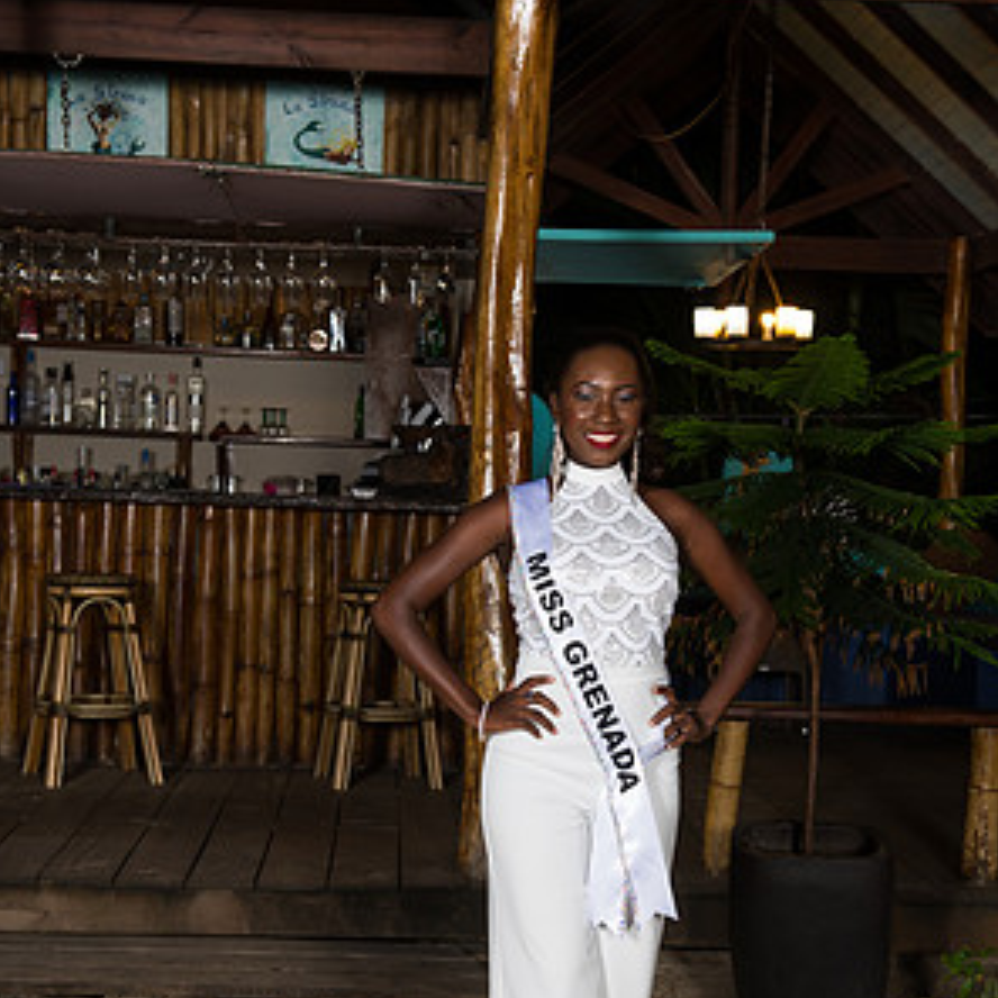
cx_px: 496
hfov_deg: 27.7
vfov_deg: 27.6
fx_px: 2022
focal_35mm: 62
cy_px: 641
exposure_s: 1/80
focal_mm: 48
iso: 500
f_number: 5.6
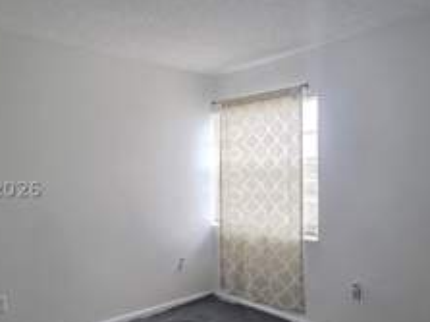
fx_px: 348
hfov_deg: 63.5
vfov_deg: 49.5
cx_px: 218
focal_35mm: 28
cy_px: 189
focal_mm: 2.2
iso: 160
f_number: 2.2
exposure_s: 1/60
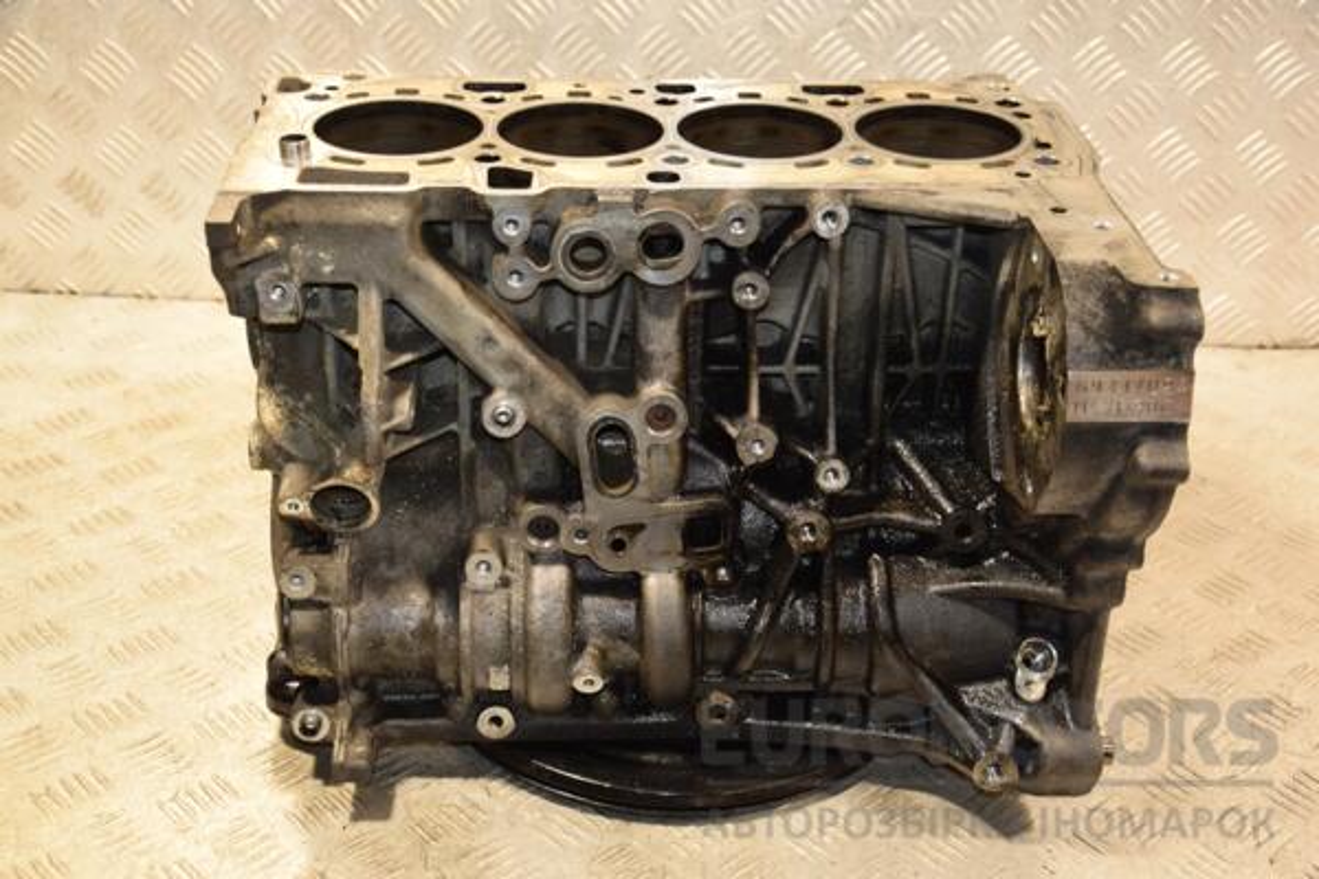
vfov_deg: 26.5
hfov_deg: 38.9
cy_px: 440
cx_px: 660
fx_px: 1868
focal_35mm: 51
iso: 800
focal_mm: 34
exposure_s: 1/100
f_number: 5
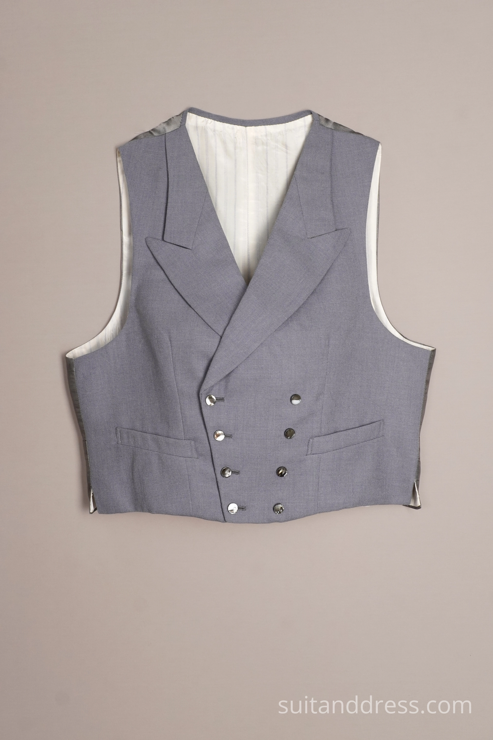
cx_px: 246
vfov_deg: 41.1
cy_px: 370
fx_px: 986
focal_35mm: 48
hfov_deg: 28.1
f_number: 8
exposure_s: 1/30
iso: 400
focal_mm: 32
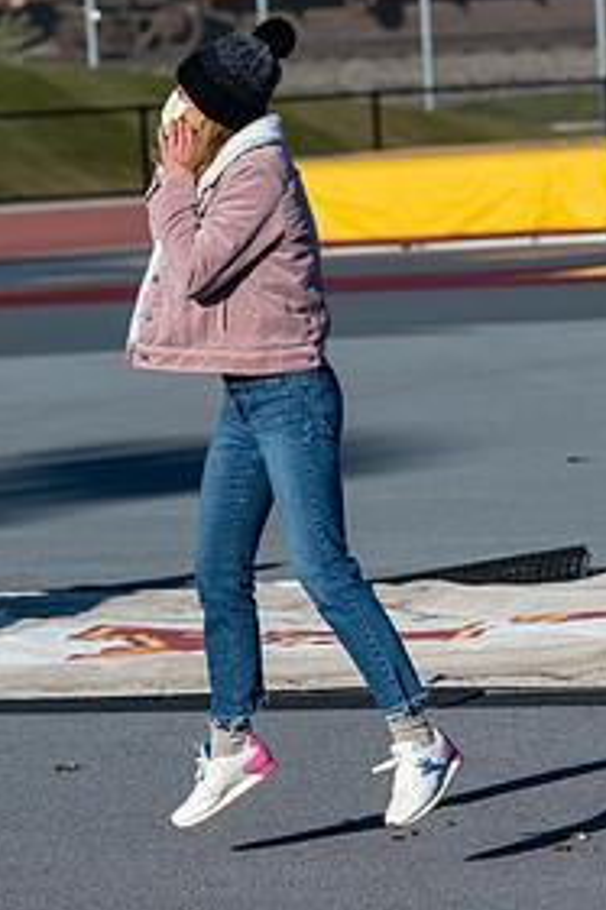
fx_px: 7407
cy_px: 554
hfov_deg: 4.7
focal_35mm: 293
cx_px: 275
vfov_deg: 7.0
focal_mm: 122
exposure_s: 1/3200
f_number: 4.5
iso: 200
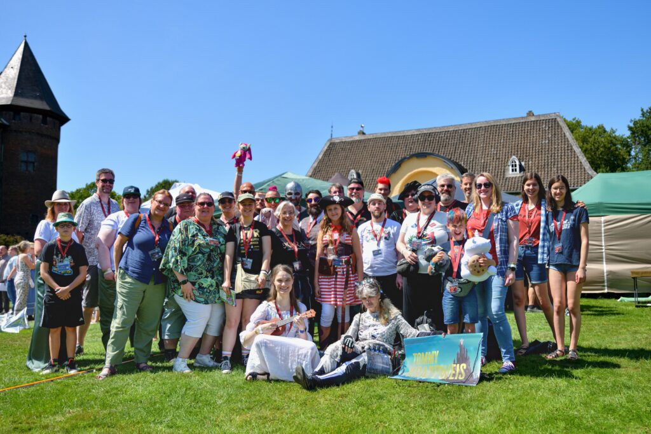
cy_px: 217
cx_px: 326
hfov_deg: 58.7
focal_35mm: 32
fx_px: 578
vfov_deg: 41.1
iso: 125
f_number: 2.8
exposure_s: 1/4000
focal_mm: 27
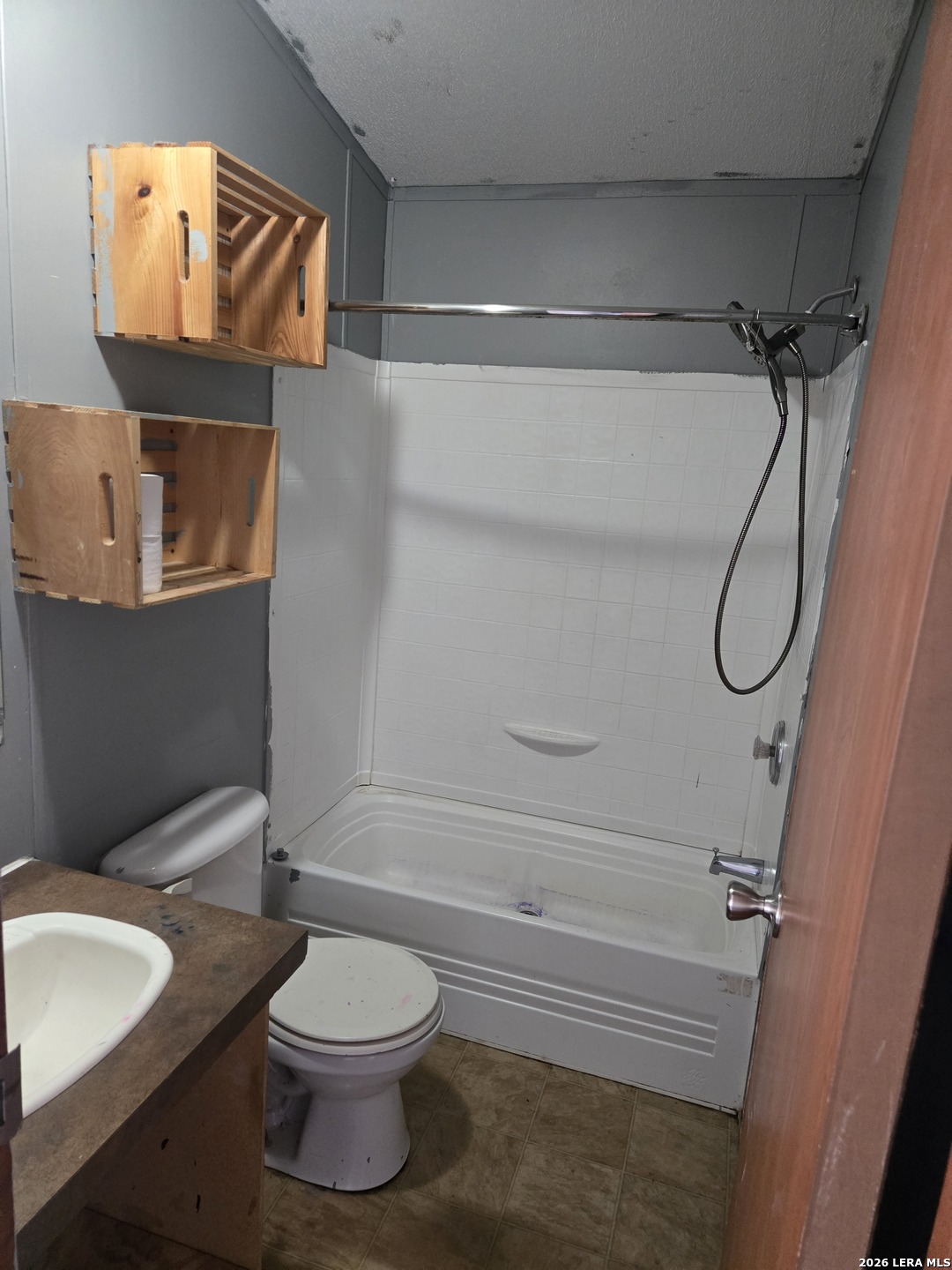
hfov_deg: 58.9
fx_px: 843
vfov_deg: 73.9
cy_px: 635
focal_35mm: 23
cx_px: 476
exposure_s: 1/60
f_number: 1.8
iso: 640
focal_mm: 5.4
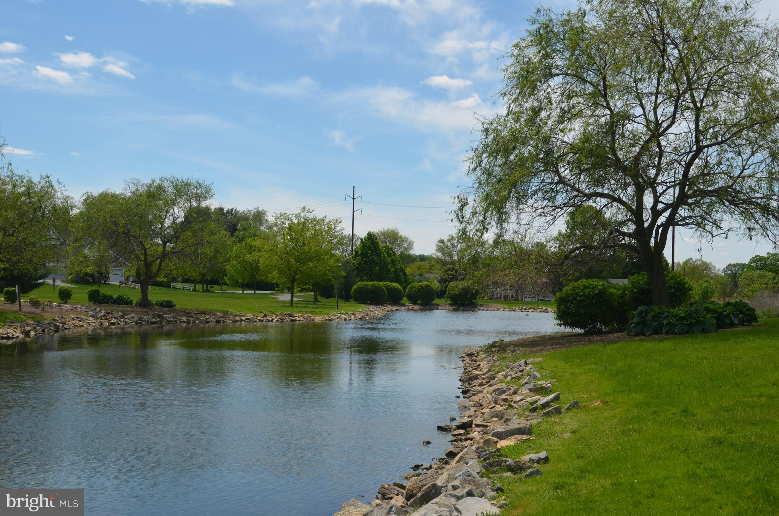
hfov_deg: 41.2
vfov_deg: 27.9
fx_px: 1036
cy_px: 258
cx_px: 390
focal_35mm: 48
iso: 100
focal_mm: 32
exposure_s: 1/320
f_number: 9
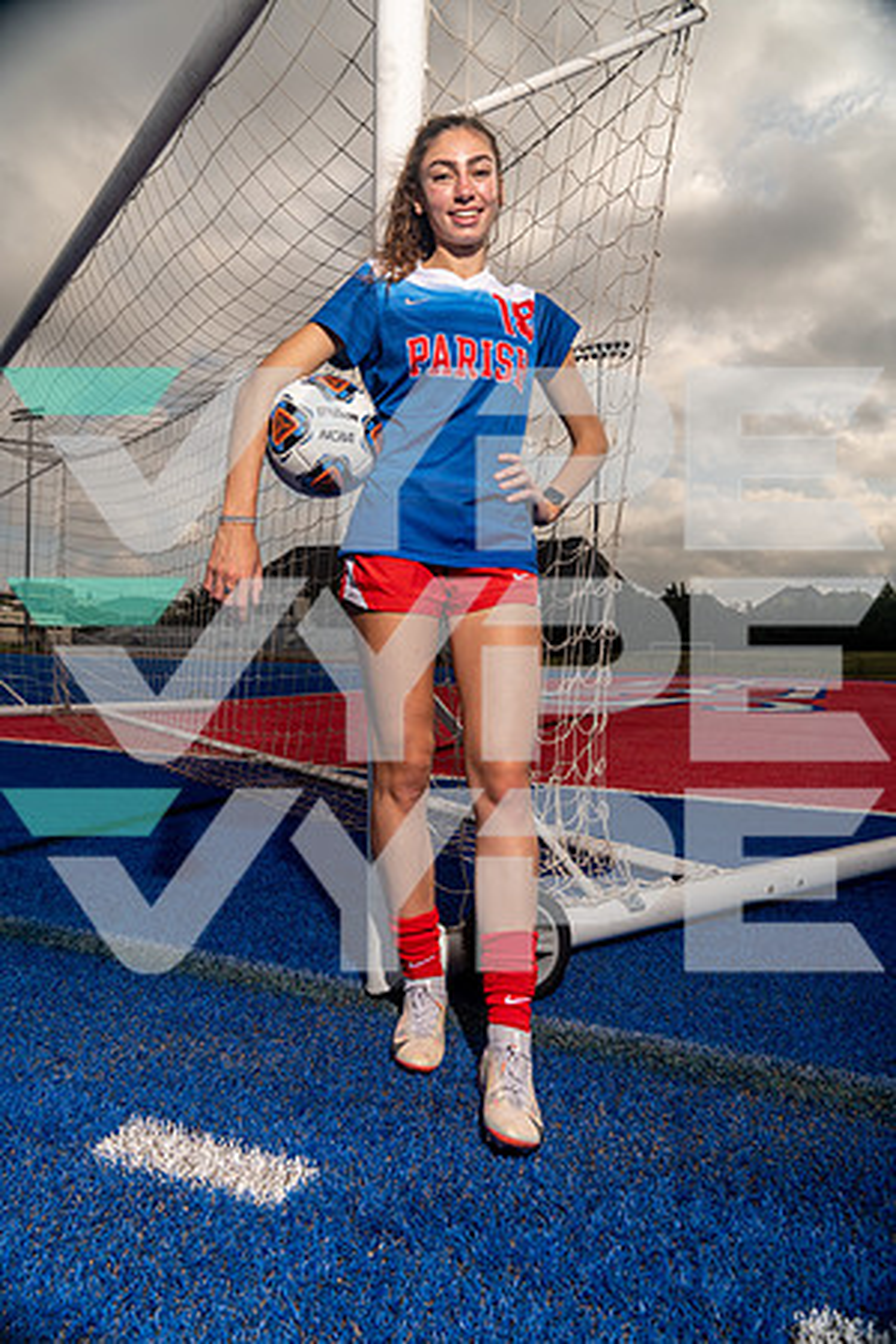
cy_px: 672
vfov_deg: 73.7
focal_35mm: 24
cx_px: 448
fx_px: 896
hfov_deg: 53.1
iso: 100
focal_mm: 24
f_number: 5.6
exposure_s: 1/250
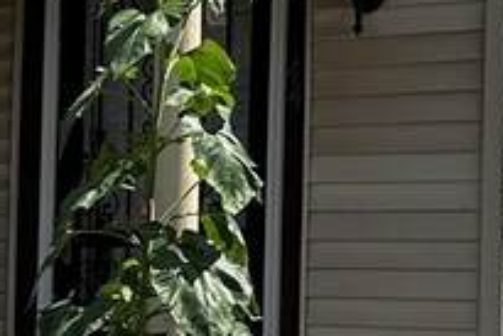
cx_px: -250
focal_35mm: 156
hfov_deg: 12.5
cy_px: 258
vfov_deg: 8.8
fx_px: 2181
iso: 80
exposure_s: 1/3597
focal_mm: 6.86
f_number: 1.78
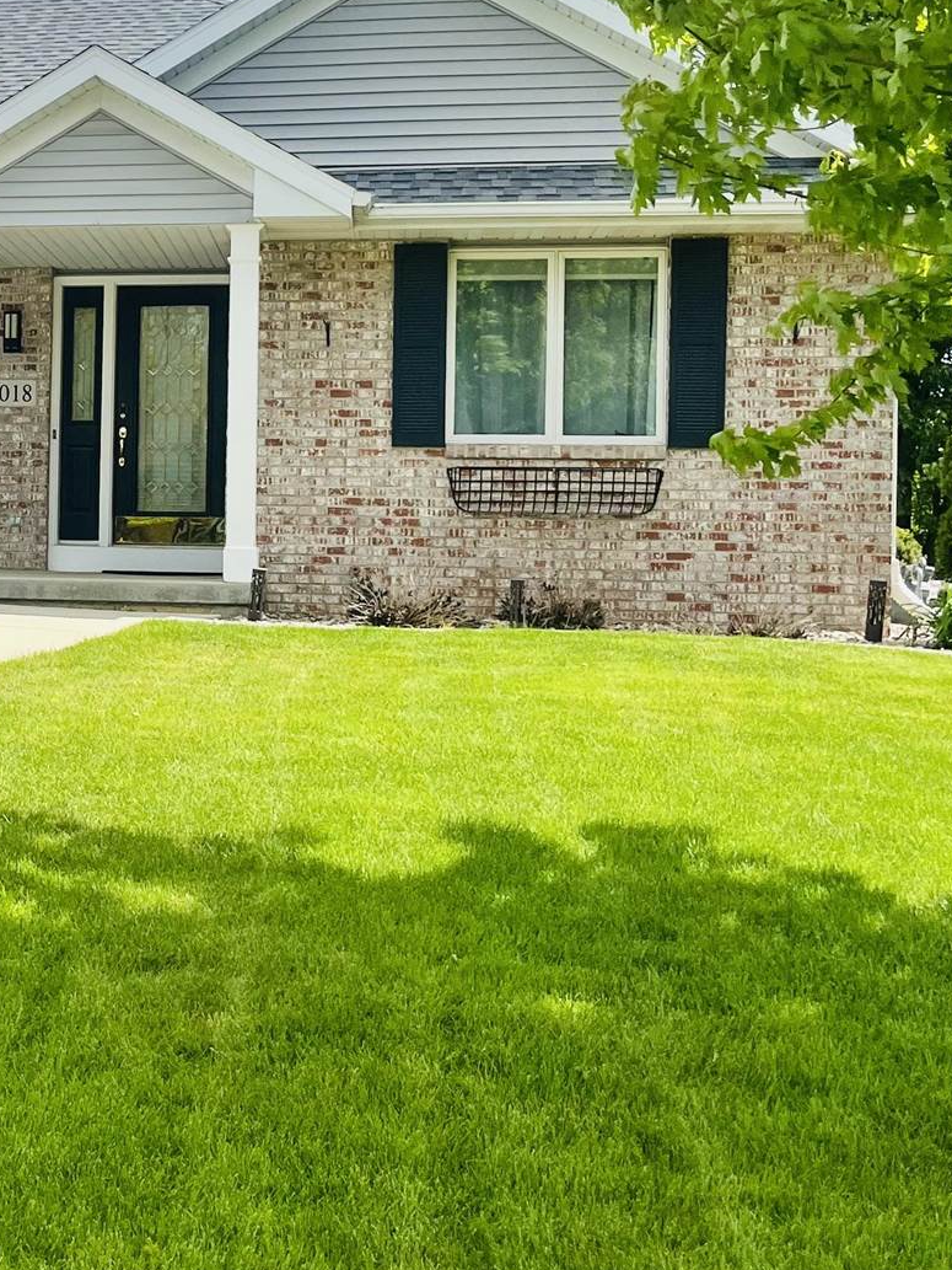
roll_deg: -1.1
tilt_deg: +1.6
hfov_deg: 23.7
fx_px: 2126
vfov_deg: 33.1
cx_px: -93
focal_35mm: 58
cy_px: 498
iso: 50
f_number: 1.6
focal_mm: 5.1
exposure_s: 1/4651
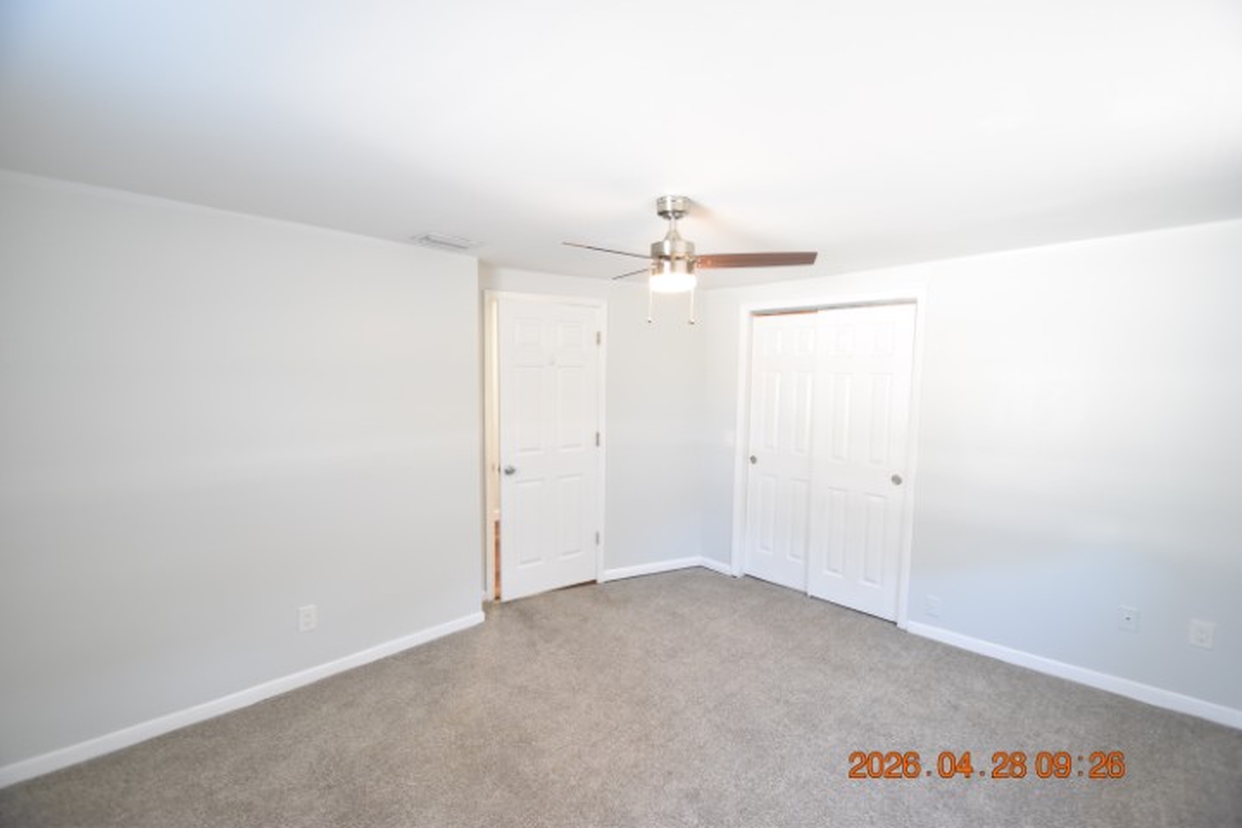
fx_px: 517
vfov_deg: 77.3
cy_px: 414
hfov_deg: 100.4
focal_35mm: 15
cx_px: 621
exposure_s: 1/30
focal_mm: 10
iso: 800
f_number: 3.5
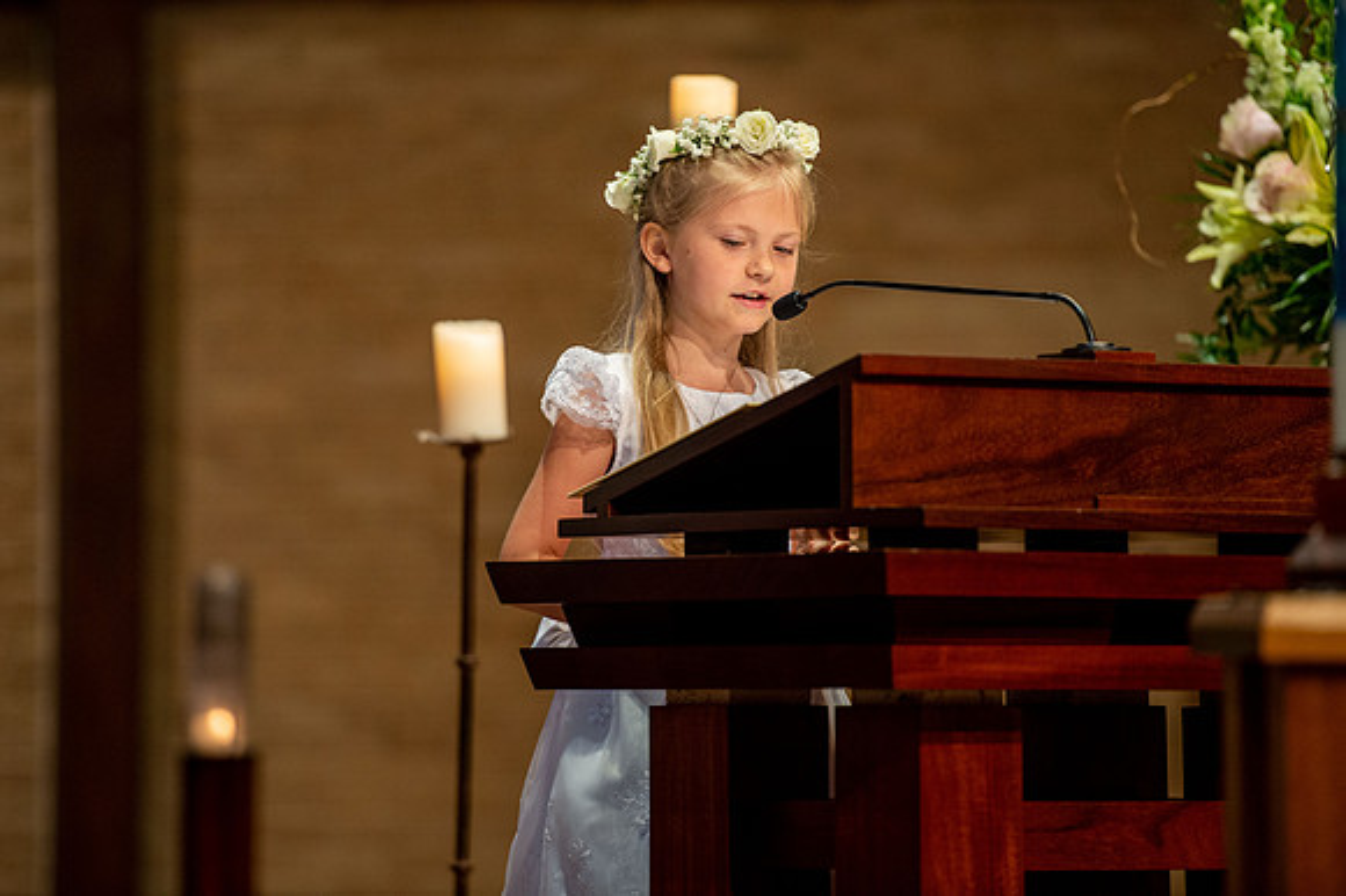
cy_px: 448
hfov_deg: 10.3
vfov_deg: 6.9
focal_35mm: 200
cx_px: 673
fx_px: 7473
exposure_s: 1/125
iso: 1600
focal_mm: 200
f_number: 3.2
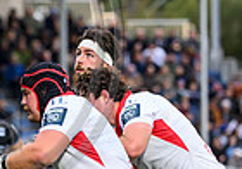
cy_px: 21
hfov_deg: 2.8
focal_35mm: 724
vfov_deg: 2.0
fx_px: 4943
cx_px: -111
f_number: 3.2
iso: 1600
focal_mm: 160
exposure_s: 1/1250
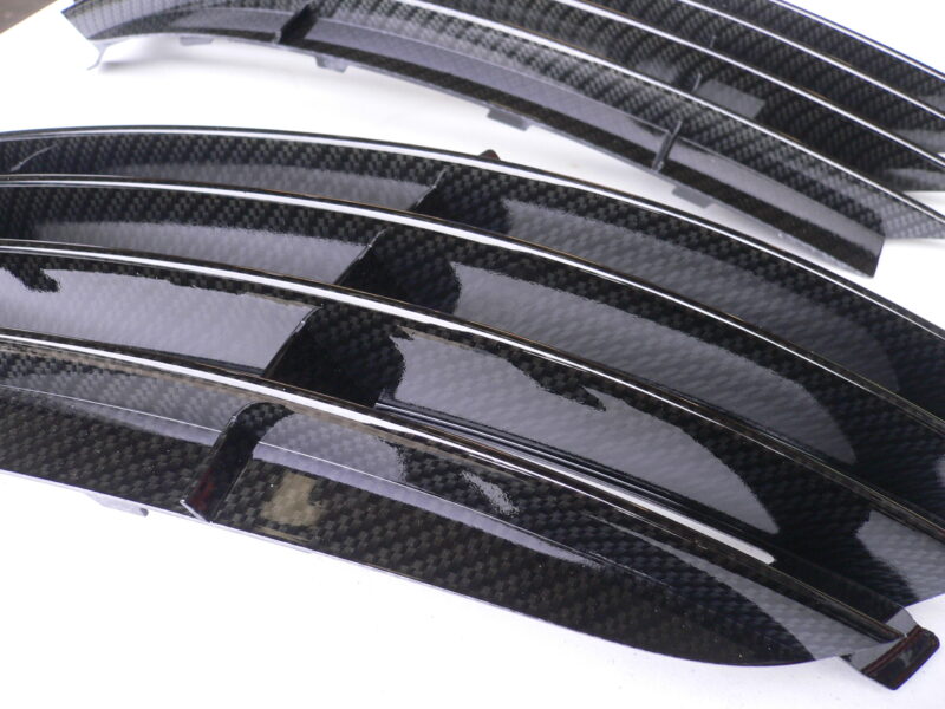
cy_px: 354
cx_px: 472
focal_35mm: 35
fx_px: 955
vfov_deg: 40.7
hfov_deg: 52.6
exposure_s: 1/20
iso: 100
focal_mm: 5.8
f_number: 2.8
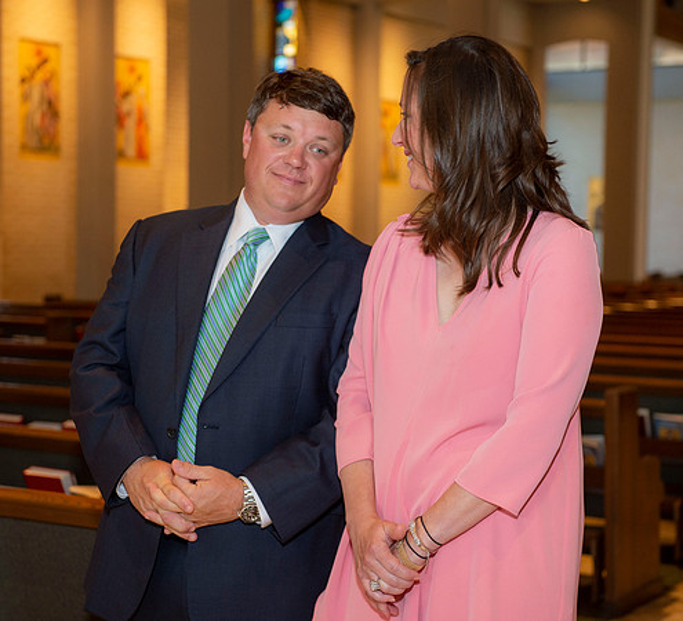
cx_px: 350
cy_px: 310
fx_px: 1558
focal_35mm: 73
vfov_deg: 22.5
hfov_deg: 24.7
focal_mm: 60
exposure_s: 1/100
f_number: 4
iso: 1400
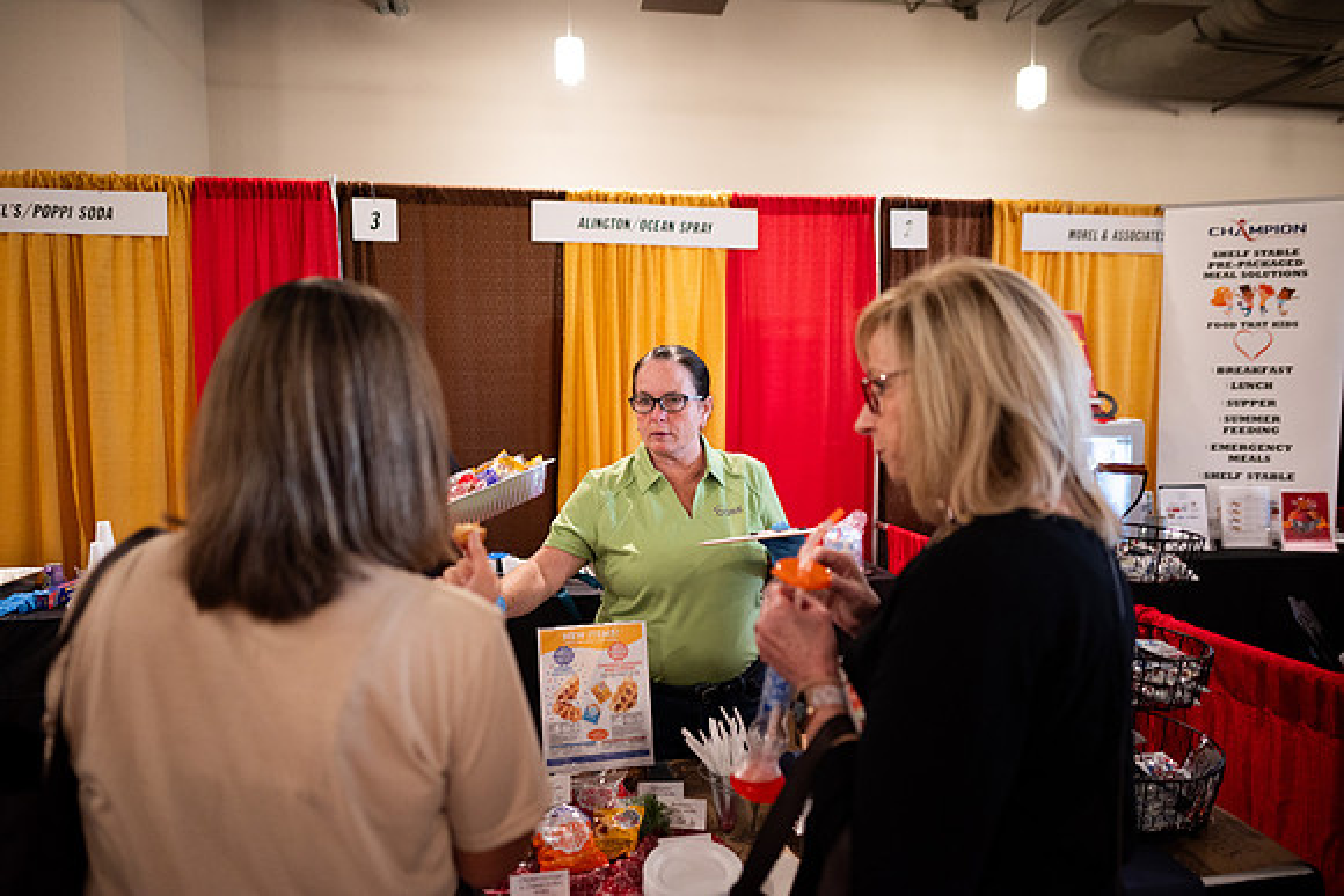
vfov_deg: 53.2
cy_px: 448
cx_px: 672
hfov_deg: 73.7
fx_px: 896
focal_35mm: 24
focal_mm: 24
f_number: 1.8
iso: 1250
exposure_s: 1/200
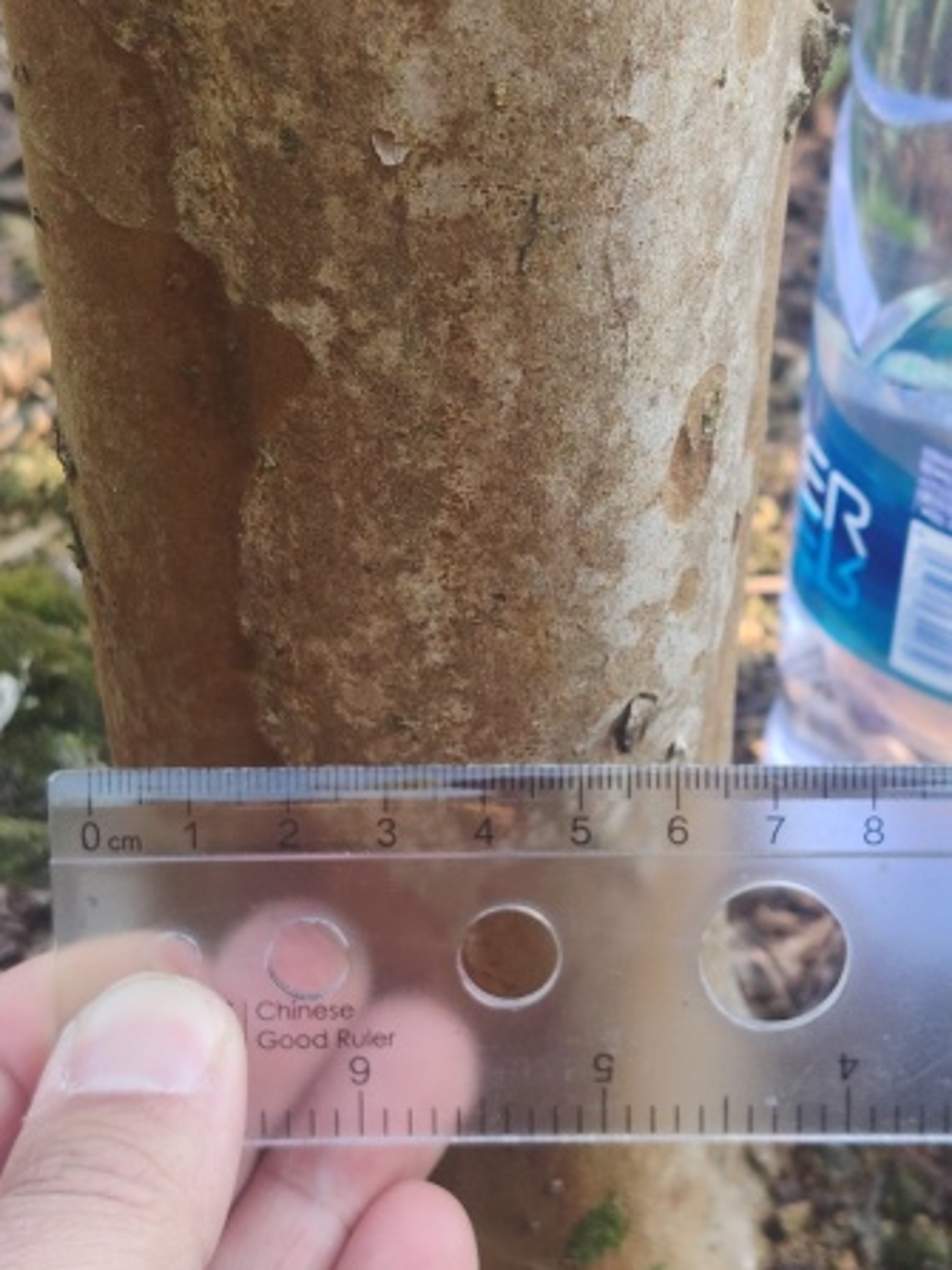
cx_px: 611
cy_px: 621
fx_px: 2275
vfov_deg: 31.2
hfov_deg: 23.6
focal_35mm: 62
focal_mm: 4.84
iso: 100
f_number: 1.88
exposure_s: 1/102
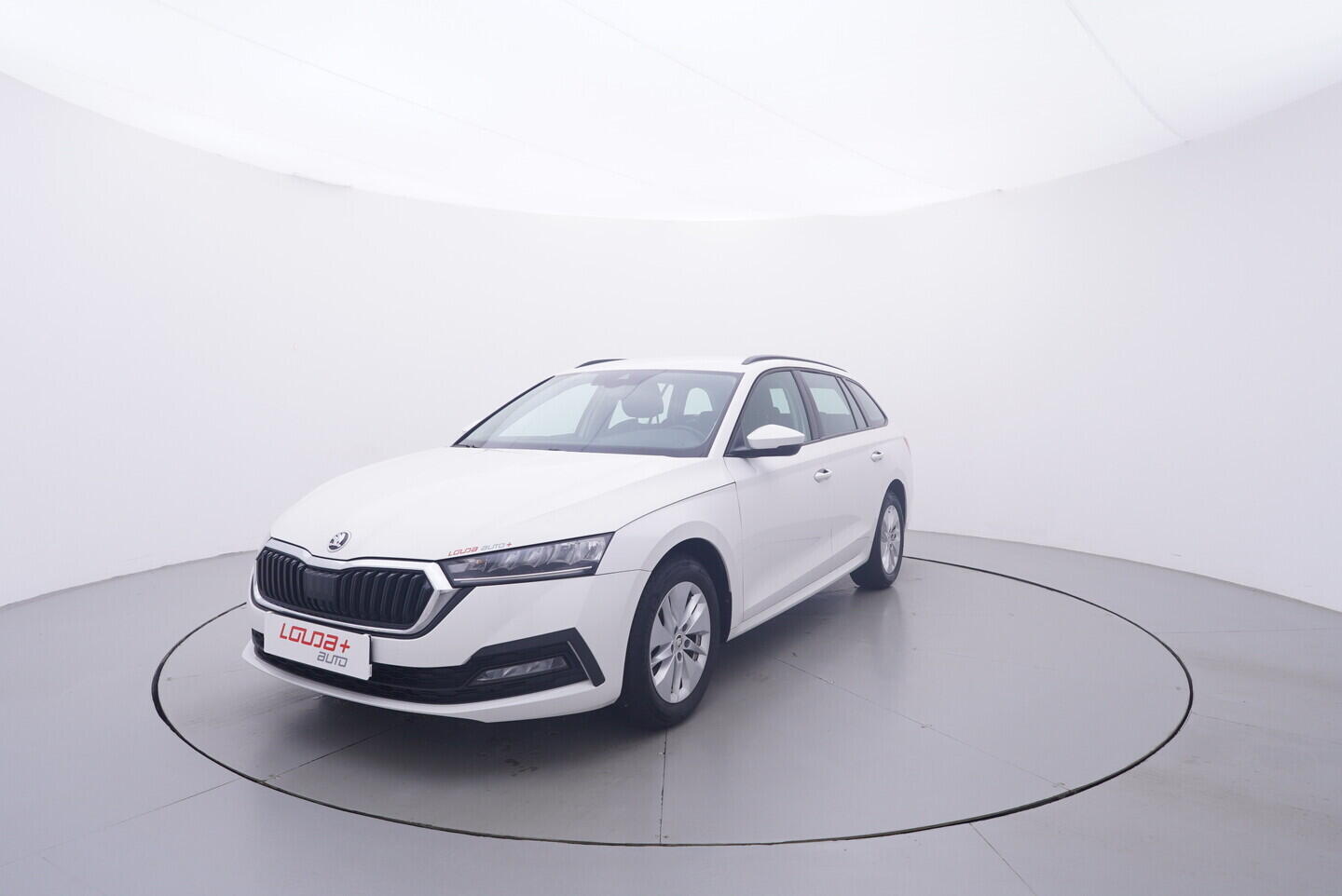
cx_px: 671
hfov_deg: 77.3
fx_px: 839
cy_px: 448
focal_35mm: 22
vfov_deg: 56.2
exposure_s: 1/80
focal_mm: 15
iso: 200
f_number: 5
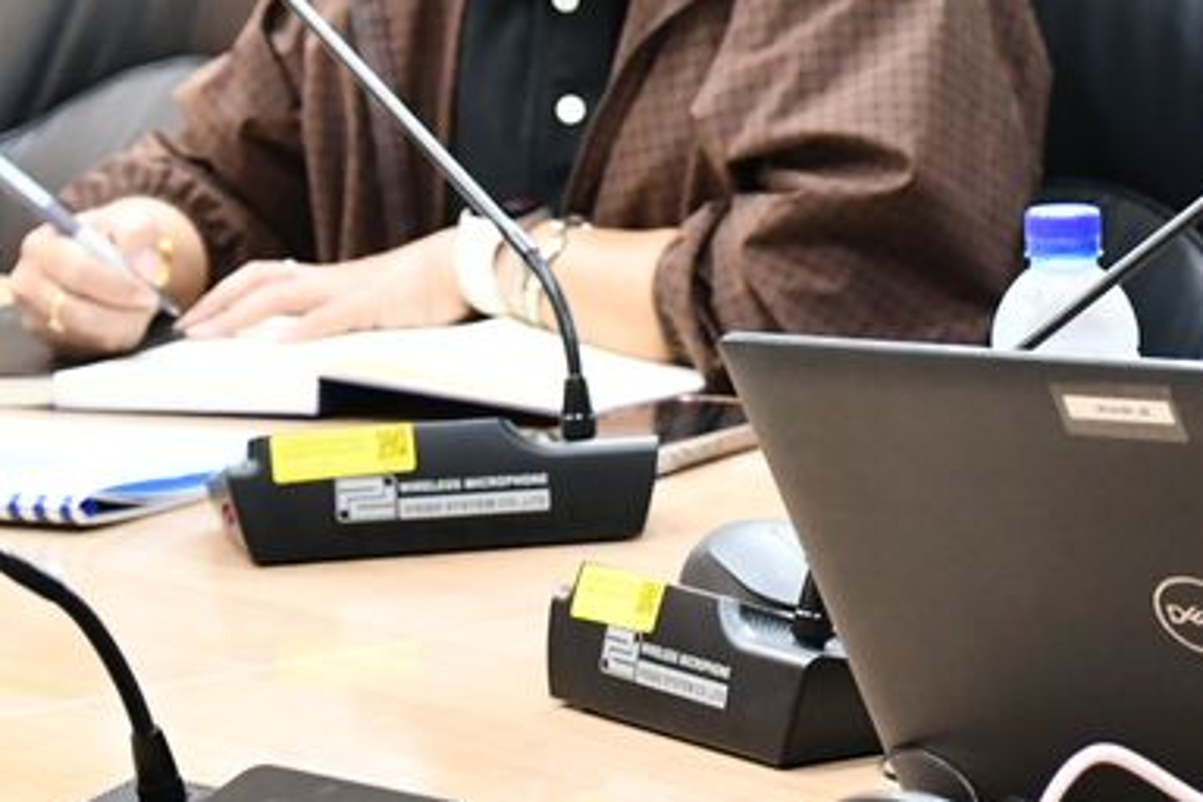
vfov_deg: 5.9
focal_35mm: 232
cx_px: 1150
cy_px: -114
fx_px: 7752
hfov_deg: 8.8
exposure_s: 1/80
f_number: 4.8
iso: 3200
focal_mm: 58
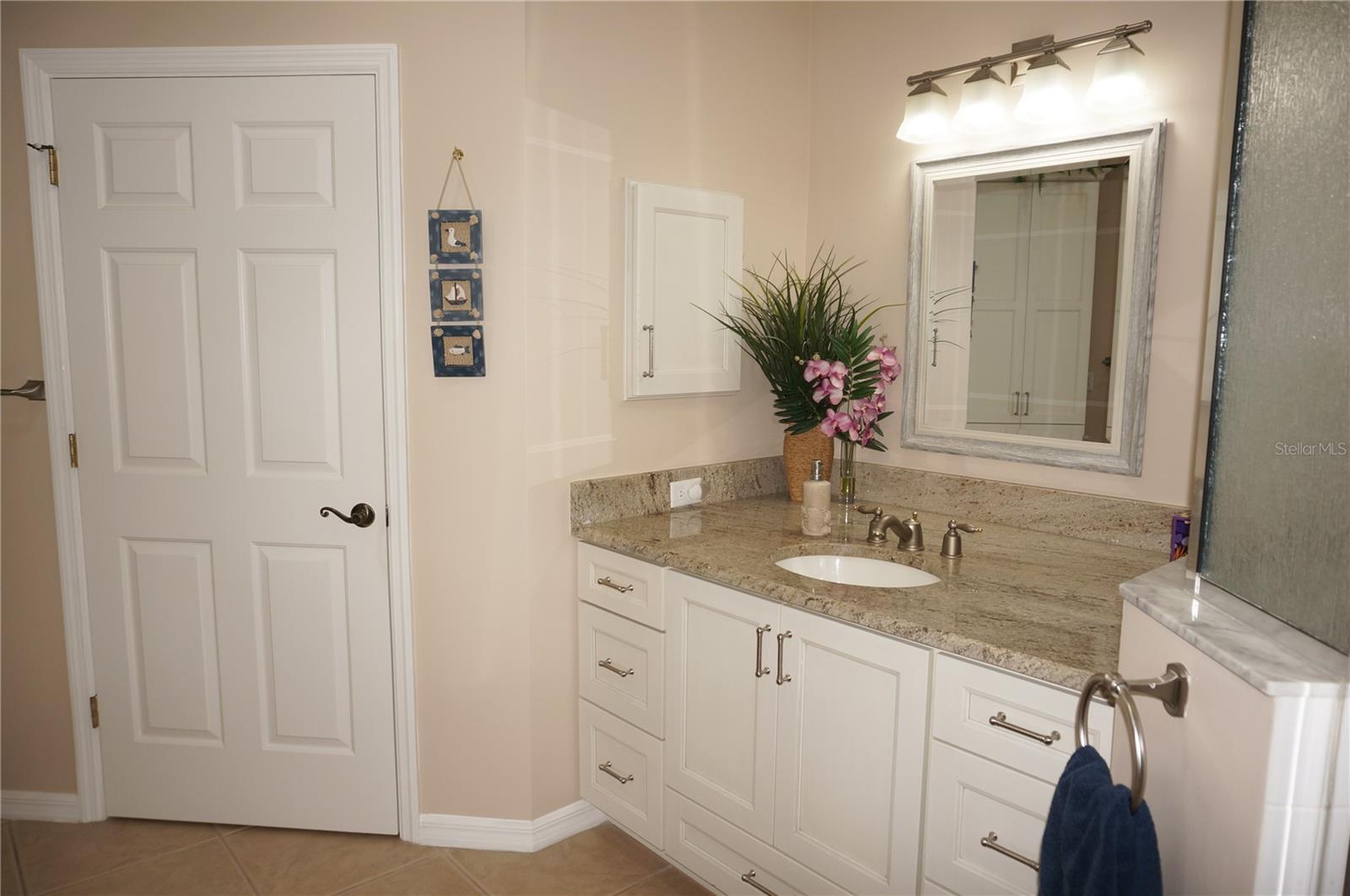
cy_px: 448
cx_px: 675
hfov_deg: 73.8
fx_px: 899
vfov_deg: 53.0
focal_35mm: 24
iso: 100
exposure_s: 1/60
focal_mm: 16
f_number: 4.5
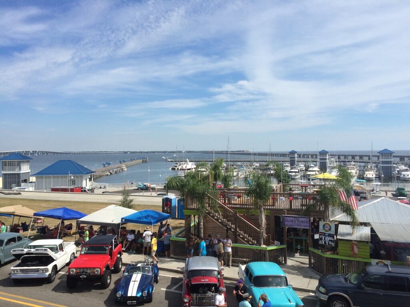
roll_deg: +0.9
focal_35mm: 29
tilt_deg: -0.5
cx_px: 205
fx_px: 343
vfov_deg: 48.2
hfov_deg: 61.7
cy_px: 154
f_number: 2.2
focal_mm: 4.15
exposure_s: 1/3425
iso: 32
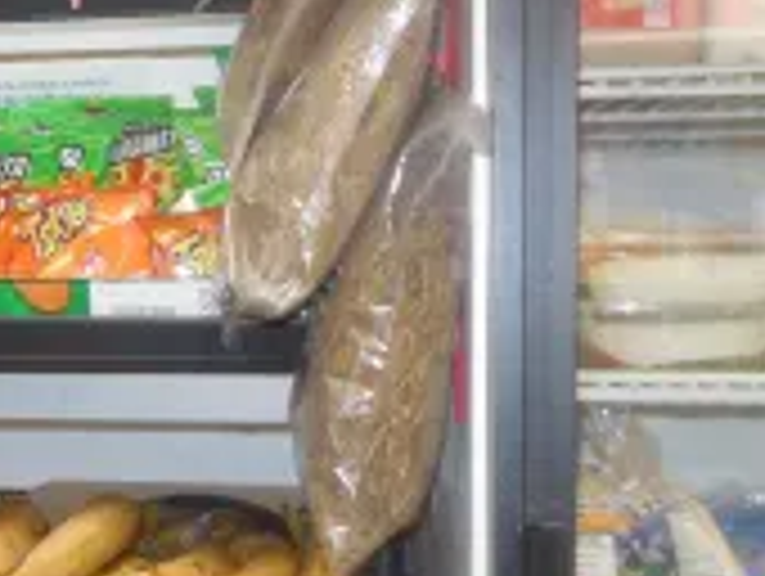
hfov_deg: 22.6
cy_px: 342
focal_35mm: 80
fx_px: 1770
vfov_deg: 18.5
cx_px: -130
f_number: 3.4
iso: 200
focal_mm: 6.1
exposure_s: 1/30
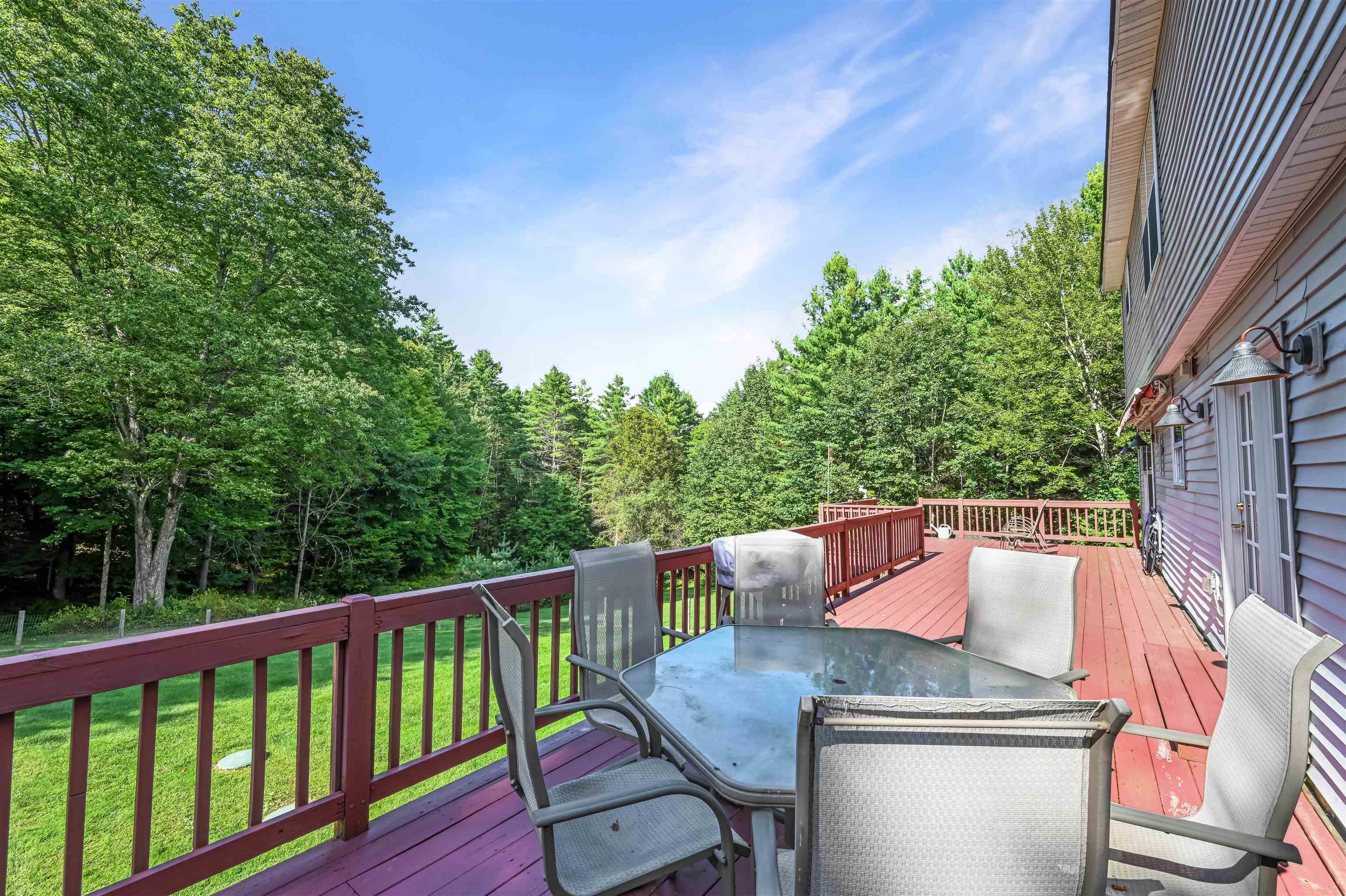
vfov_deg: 81.2
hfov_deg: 104.3
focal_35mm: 14
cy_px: 448
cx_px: 673
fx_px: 523
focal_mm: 14
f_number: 14
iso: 125
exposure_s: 1/20
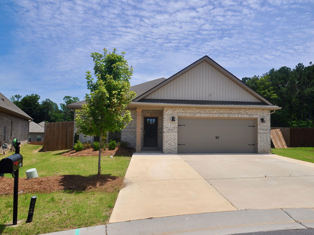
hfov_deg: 76.2
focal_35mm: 22
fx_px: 200
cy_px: 116
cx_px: 171
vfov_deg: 61.1
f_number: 10
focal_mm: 12
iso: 200
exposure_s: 1/400
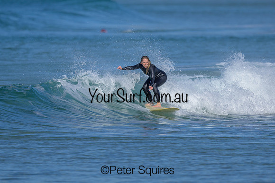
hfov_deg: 1.9
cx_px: 153
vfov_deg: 1.3
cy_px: 58
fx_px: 8350
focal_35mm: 1093
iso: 200
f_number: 6.3
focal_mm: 800
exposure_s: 1/2000
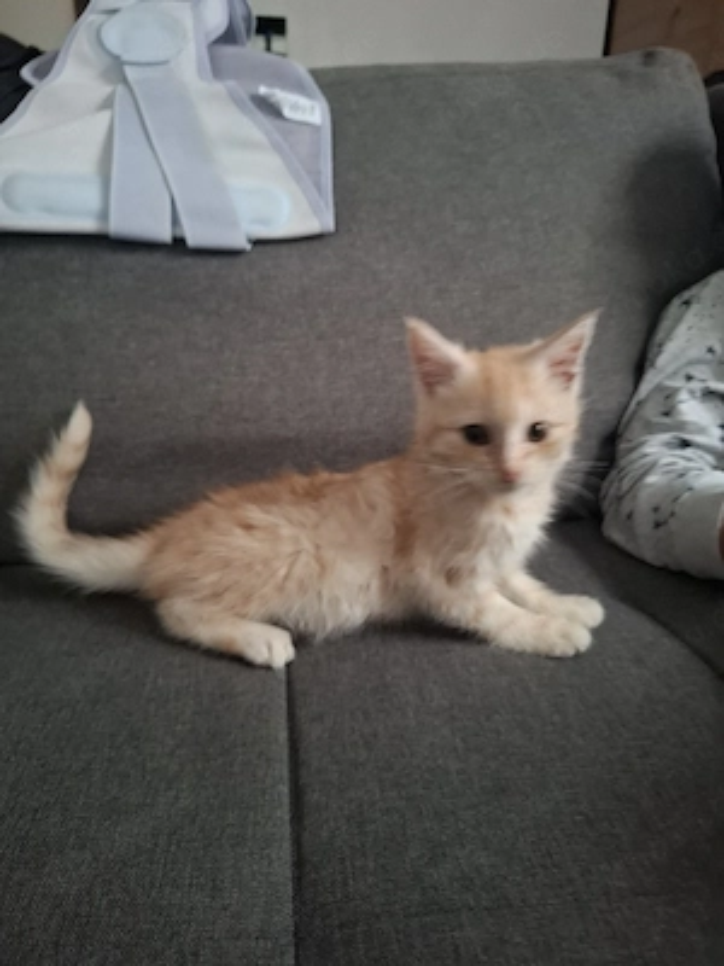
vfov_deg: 73.9
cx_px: 362
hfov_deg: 58.9
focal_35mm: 23
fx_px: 641
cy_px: 483
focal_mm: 5.54
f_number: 1.8
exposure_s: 1/25
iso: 800
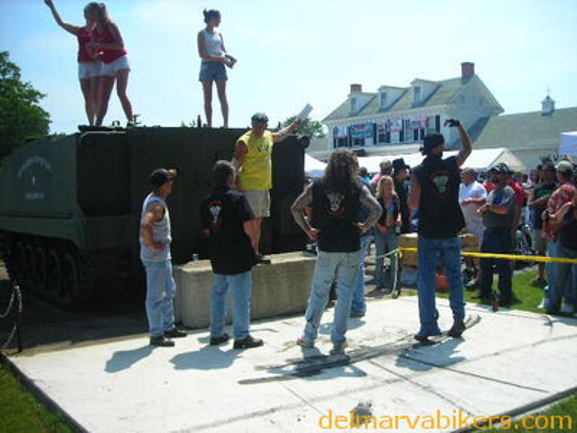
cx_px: 288
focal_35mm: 38
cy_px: 216
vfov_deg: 37.7
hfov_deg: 49.0
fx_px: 633
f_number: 6.4
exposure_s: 1/164
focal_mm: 6.3
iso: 50
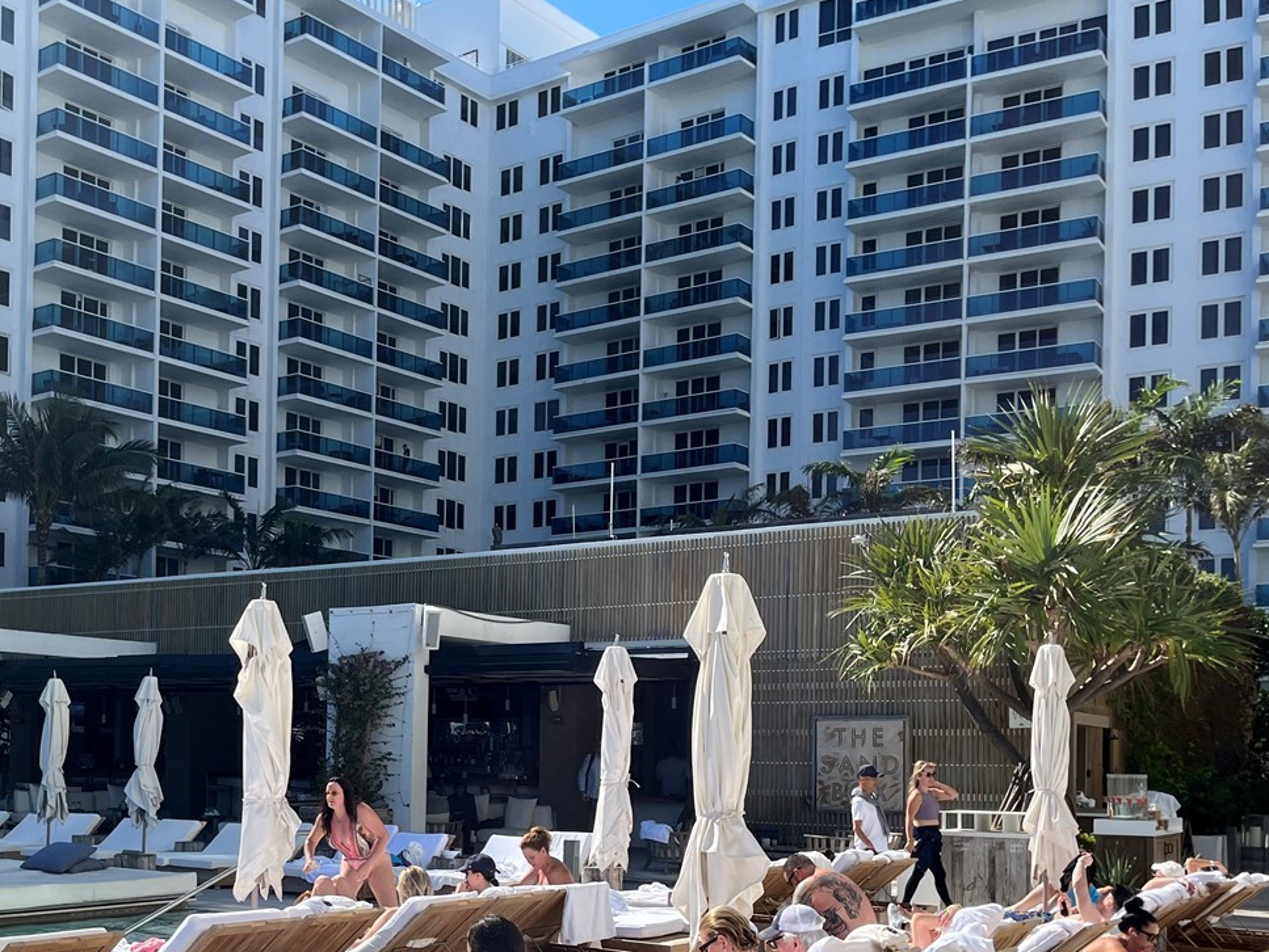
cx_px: 391
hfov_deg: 43.0
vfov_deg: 32.8
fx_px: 1577
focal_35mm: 43
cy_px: 740
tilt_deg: +1.8
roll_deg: -0.5
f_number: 1.6
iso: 50
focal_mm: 5.1
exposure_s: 1/3135
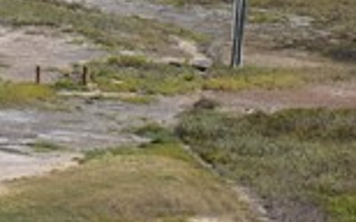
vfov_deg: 3.2
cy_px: -208
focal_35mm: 409
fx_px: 3965
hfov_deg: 5.1
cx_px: -116
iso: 250
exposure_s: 1/500
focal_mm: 38
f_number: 11
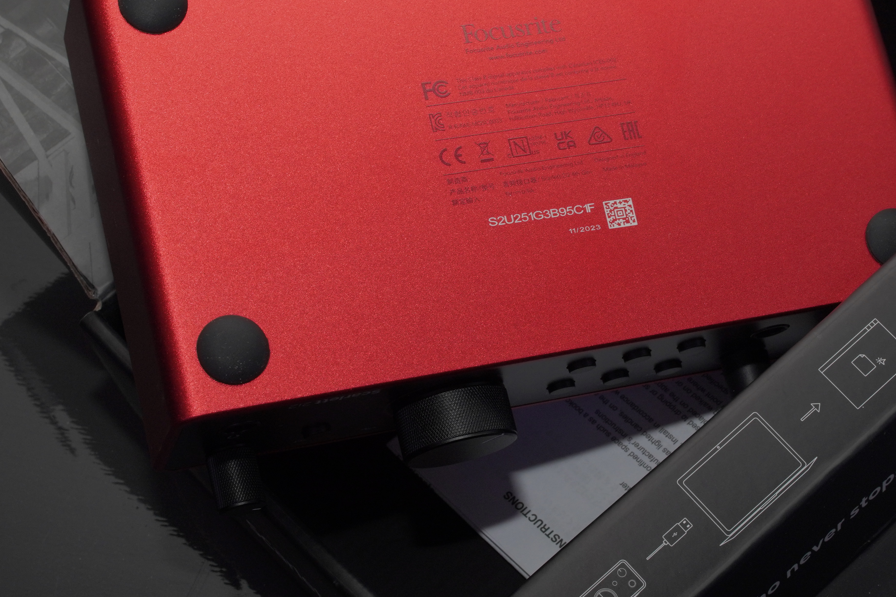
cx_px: 515
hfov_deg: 23.7
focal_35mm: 86
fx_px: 2136
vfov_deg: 15.9
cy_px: 261
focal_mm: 35
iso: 250
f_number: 11
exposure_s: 1/200
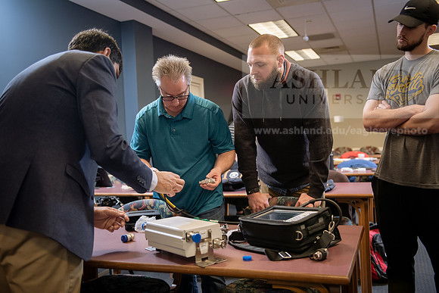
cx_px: 220
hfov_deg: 53.1
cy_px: 146
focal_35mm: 36
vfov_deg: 36.9
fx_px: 439
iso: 1250
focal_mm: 36
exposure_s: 1/200
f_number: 3.2
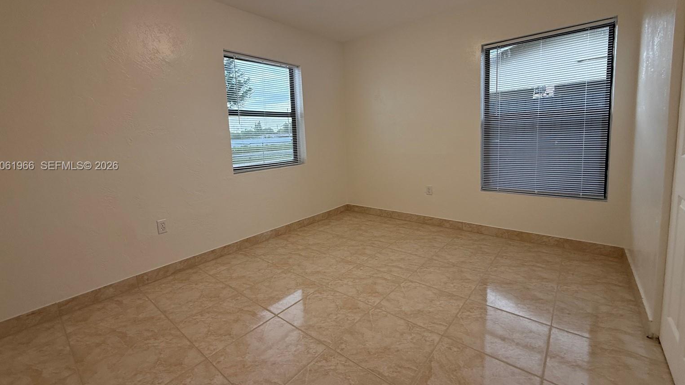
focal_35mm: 16
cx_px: 338
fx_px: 291
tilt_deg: -6.0
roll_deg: +2.3
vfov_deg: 66.8
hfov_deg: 99.4
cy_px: 166
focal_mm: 2.22
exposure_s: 1/120
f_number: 2.2
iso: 125
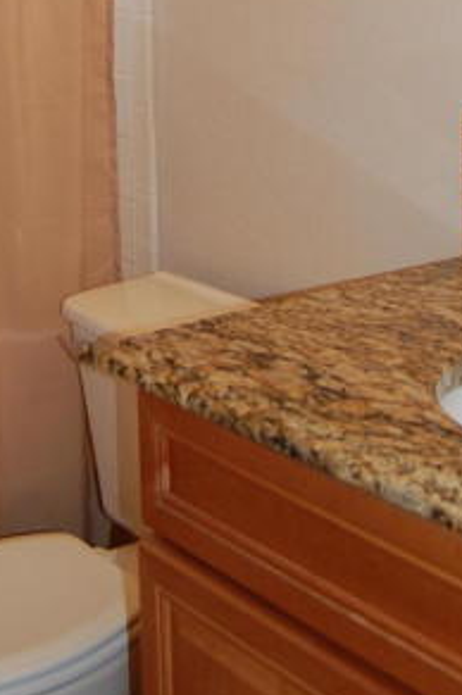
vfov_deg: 26.8
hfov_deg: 19.1
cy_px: -14
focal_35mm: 71
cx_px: 208
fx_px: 1370
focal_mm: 18
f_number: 3.5
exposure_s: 1/60
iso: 400
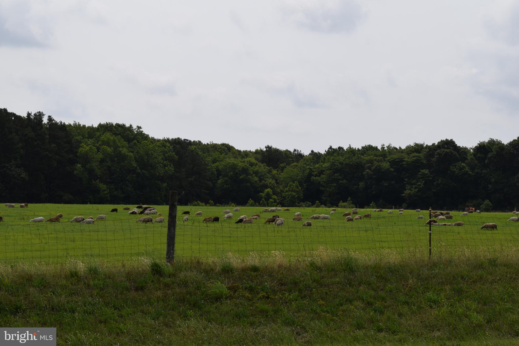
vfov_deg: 16.6
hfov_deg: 24.6
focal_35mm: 82
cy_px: 173
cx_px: 260
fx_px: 1189
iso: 100
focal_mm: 55
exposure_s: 1/200
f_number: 14
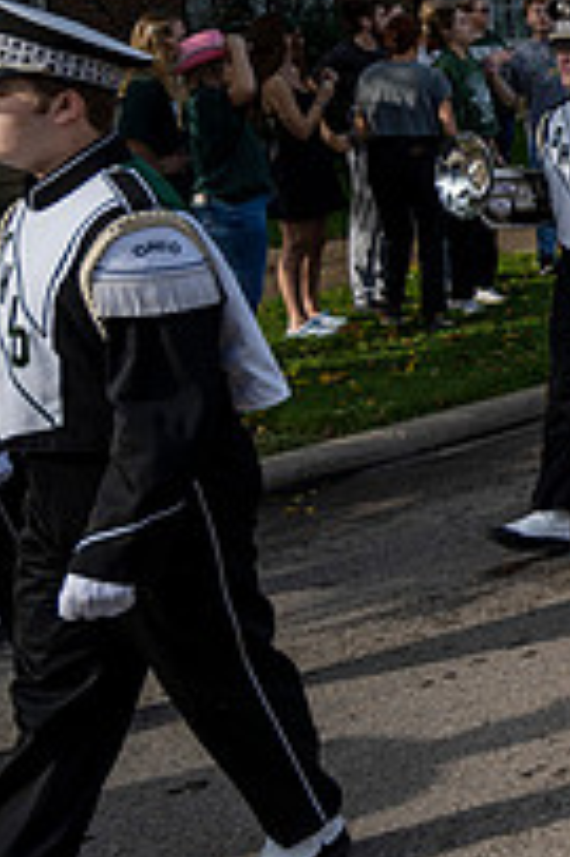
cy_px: 243
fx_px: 1737
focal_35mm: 73
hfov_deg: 15.0
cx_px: 1153
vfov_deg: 27.4
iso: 125
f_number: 4
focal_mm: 25.5
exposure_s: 1/1600
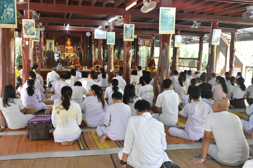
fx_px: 253
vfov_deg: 36.9
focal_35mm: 36
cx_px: 126
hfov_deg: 53.1
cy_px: 84
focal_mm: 24
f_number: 4.5
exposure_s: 1/80
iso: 2500
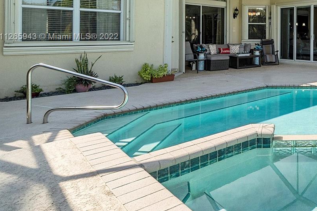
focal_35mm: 30
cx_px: 309
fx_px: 264
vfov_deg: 41.4
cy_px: 37
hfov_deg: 51.3
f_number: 9
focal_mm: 10
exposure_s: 1/400
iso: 400
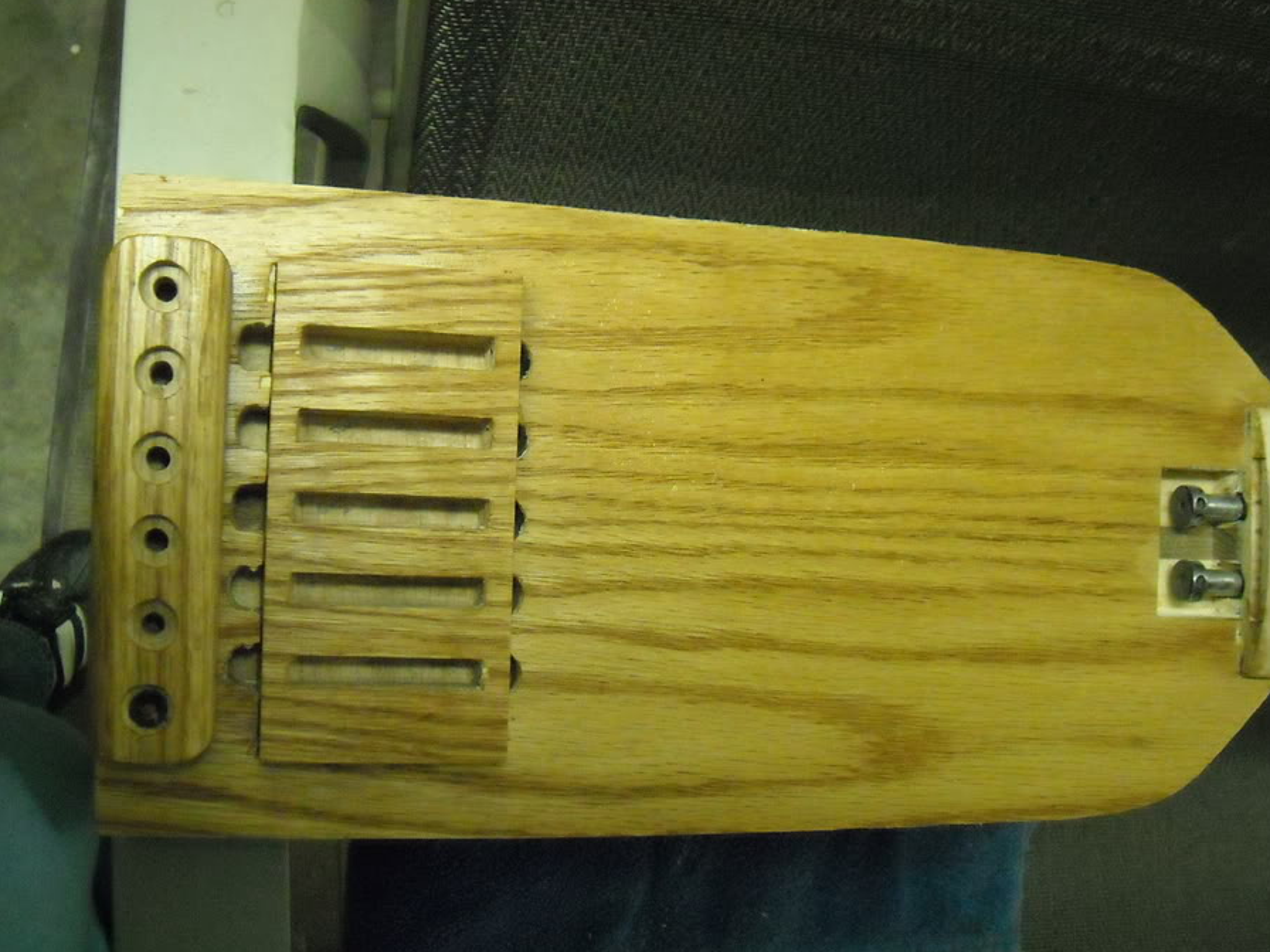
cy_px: 492
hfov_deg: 46.8
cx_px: 632
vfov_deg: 36.0
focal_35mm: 40
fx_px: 1468
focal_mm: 5.7
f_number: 2.8
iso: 800
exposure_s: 1/57
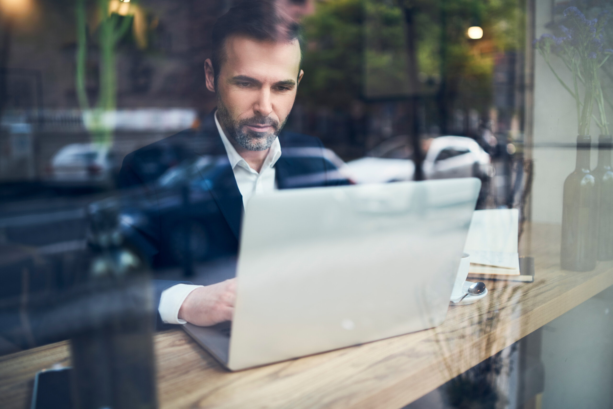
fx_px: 596
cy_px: 204
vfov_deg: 37.9
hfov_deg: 54.4
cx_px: 306
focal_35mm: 35
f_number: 1.4
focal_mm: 35
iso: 100
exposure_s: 1/200
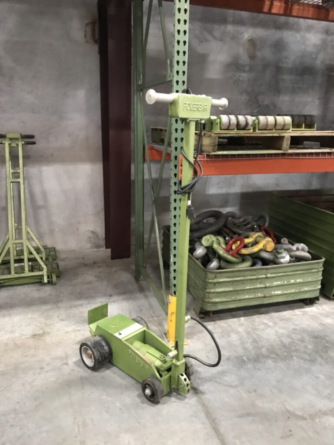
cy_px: 222
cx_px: 167
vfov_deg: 63.4
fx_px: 360
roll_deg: -0.8
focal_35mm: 28
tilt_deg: -13.7
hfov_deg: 49.7
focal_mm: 3.99
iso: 100
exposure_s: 1/11
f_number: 1.8
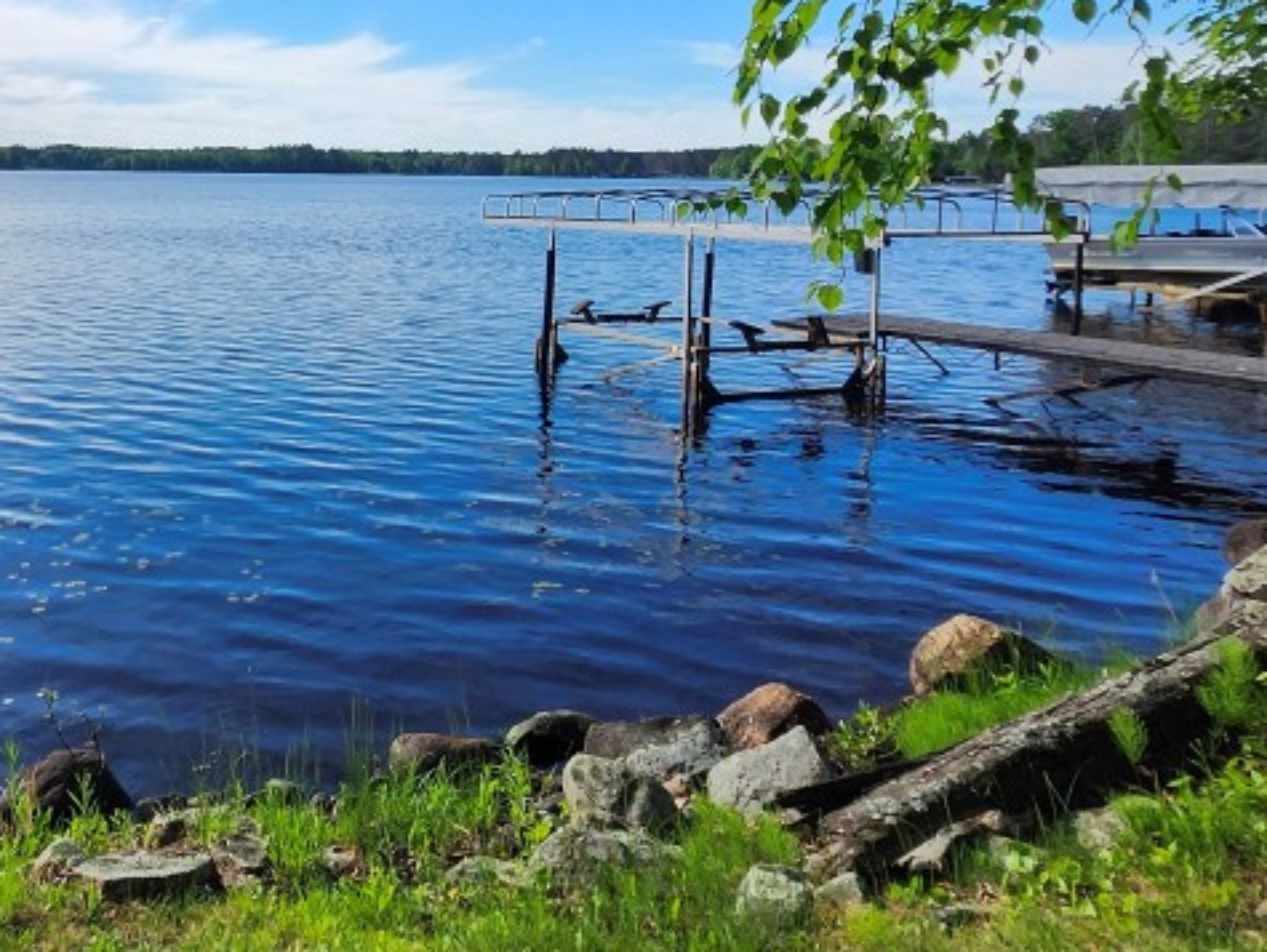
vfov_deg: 47.9
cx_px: 269
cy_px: 237
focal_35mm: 28
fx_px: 1026
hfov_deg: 58.9
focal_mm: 1.74
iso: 40
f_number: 2.2
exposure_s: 1/1135
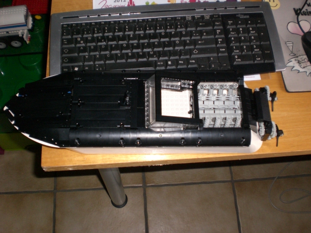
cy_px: 116
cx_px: 156
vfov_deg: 37.7
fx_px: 341
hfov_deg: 49.0
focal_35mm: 38
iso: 200
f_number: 3.1
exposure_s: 1/60
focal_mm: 6.3
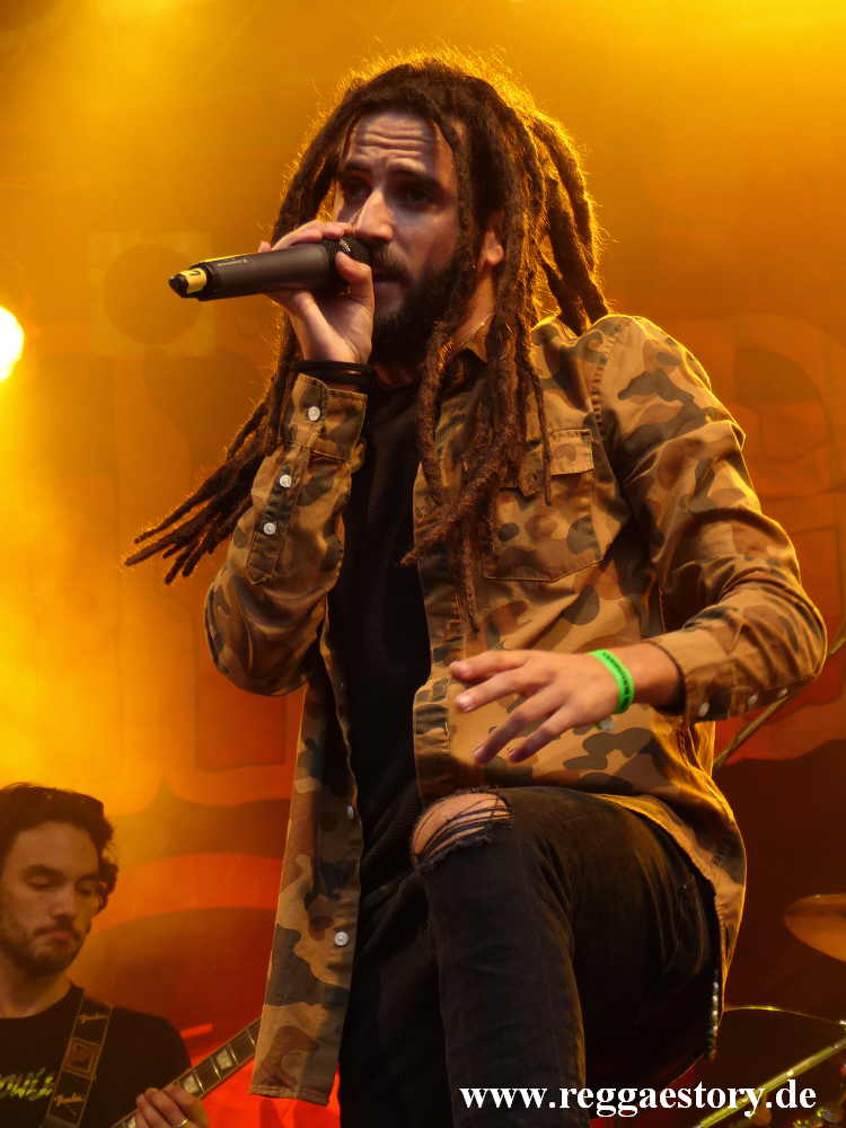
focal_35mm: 124
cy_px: 564
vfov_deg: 15.9
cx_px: 423
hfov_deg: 12.0
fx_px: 4041
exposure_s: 1/80
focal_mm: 22.2
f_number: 2.8
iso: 100
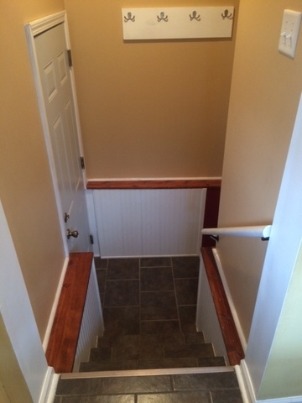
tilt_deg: -33.0
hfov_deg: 48.2
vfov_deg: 61.7
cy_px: 202
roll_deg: +0.7
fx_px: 337
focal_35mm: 29
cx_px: 151
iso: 200
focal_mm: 4.15
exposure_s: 1/30
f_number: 2.2
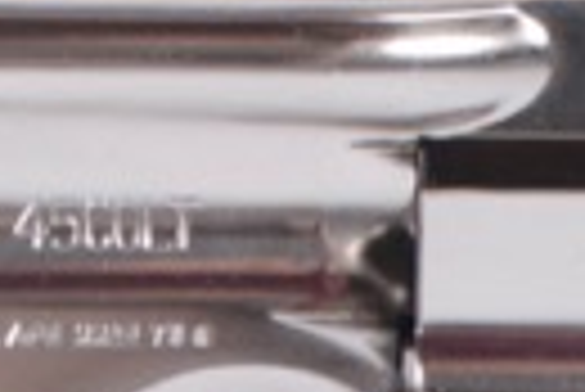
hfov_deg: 8.0
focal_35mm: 258
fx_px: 4197
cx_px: 495
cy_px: 795
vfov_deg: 5.2
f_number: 13
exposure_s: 1/250
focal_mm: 28
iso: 125
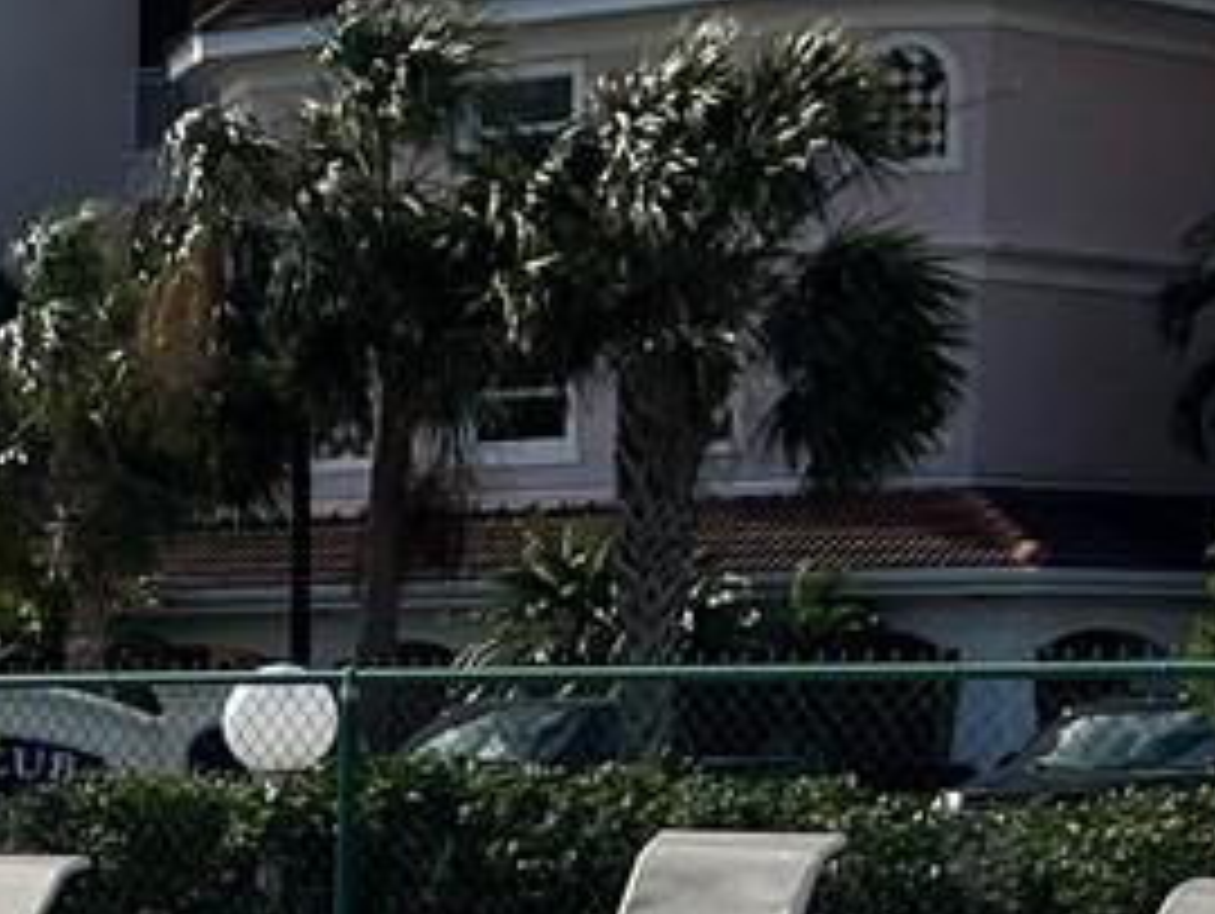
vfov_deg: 9.5
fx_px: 5410
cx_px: -1030
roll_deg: +0.0
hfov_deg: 11.8
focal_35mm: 154
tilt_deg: -6.4
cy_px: 1148
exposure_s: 1/11364
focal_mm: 5.7
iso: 50
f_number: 1.5
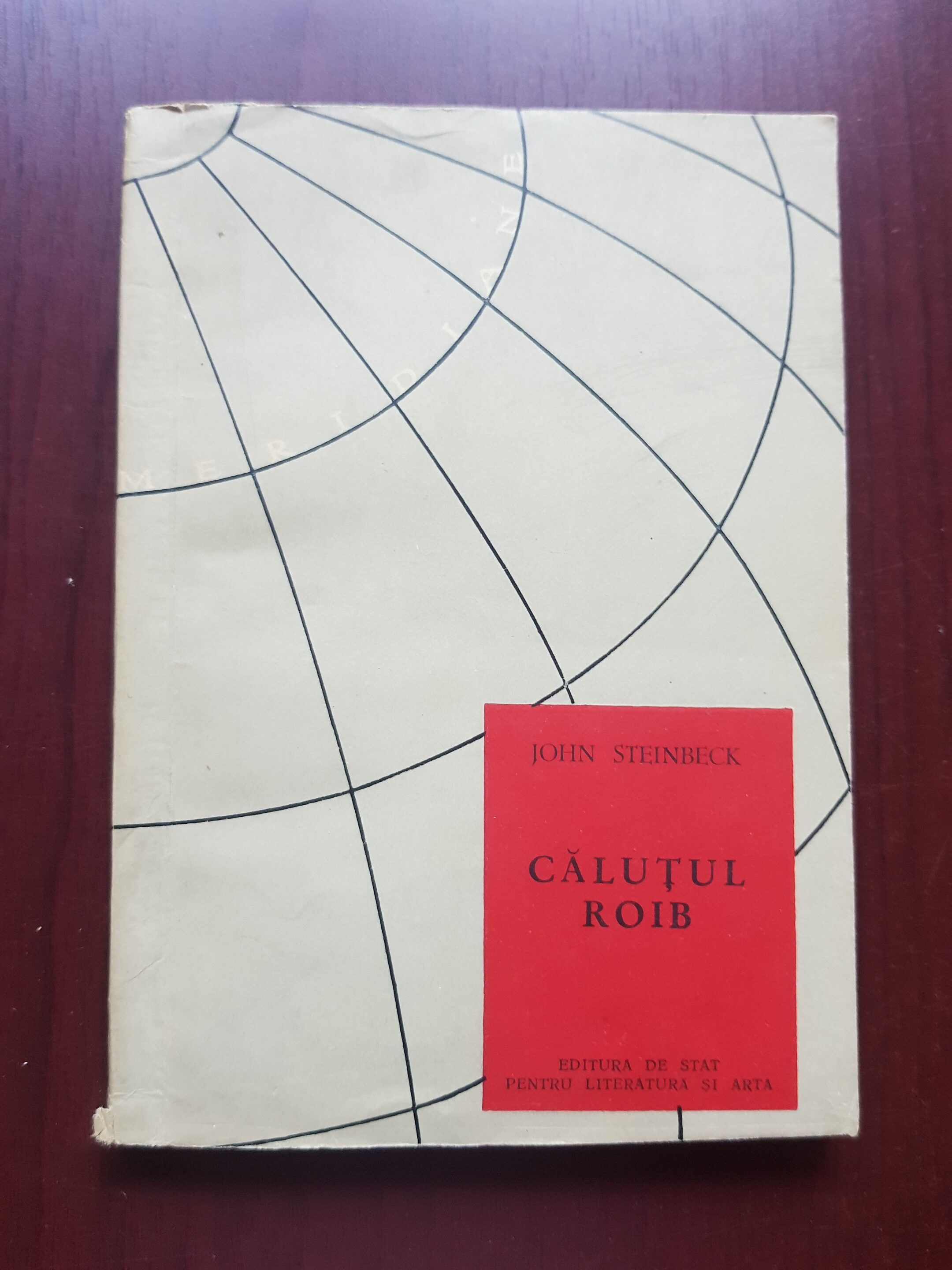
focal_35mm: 26
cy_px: 635
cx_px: 476
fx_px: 953
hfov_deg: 53.1
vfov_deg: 67.3
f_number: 1.7
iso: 200
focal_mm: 4.3
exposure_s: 1/18
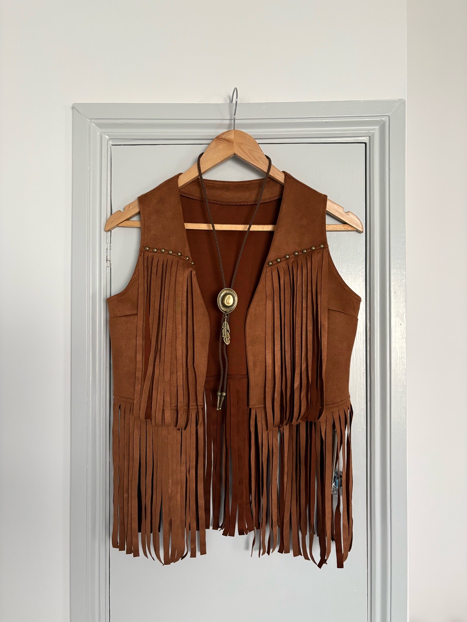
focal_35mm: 26
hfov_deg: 53.1
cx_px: 234
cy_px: 311
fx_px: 468
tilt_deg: +1.3
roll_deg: +0.2
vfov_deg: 67.3
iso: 250
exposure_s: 1/60
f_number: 1.6
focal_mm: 5.96
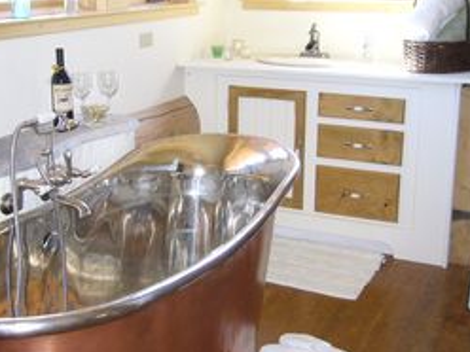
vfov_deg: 28.0
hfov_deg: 36.7
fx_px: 706
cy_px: 138
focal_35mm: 52
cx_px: 188
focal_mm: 5.8
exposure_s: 1/60
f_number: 2.8
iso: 250
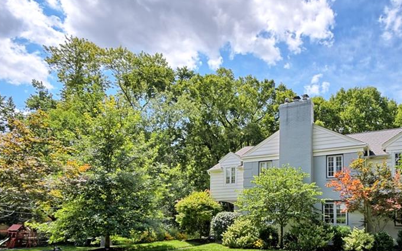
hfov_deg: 73.5
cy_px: 195
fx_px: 252
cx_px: 284
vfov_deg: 50.3
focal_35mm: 23
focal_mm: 10
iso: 100
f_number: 8
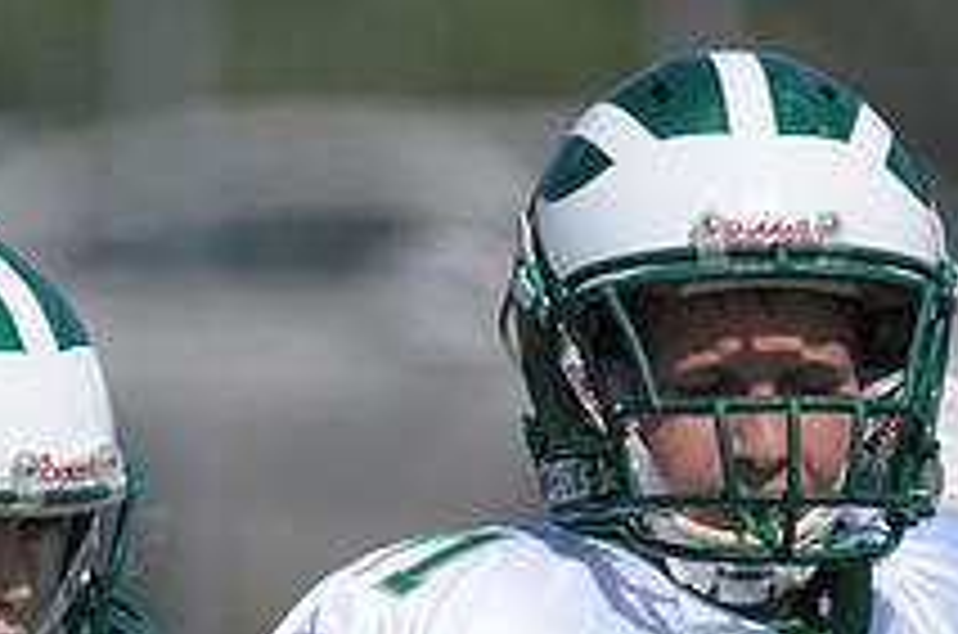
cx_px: -166
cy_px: 861
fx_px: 43465
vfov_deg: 0.8
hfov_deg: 1.3
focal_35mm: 1637
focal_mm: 400
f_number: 4
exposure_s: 1/8000
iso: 640
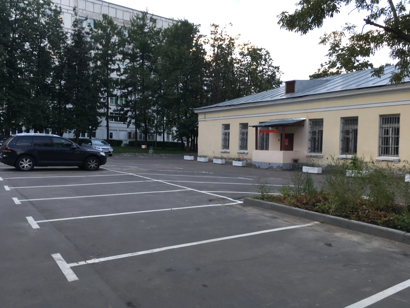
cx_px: 205
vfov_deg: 48.2
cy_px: 154
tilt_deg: +2.1
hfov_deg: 61.7
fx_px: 343
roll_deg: -1.3
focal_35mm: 29
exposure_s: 1/100
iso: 32
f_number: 2.2
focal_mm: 4.15
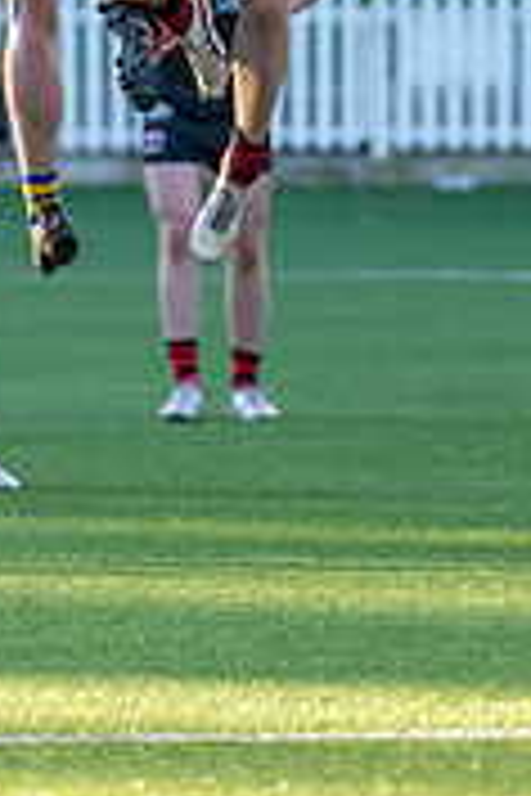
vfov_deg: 2.0
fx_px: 22831
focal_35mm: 1032
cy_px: -126
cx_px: 246
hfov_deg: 1.3
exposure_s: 1/2000
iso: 800
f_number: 4
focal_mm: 270
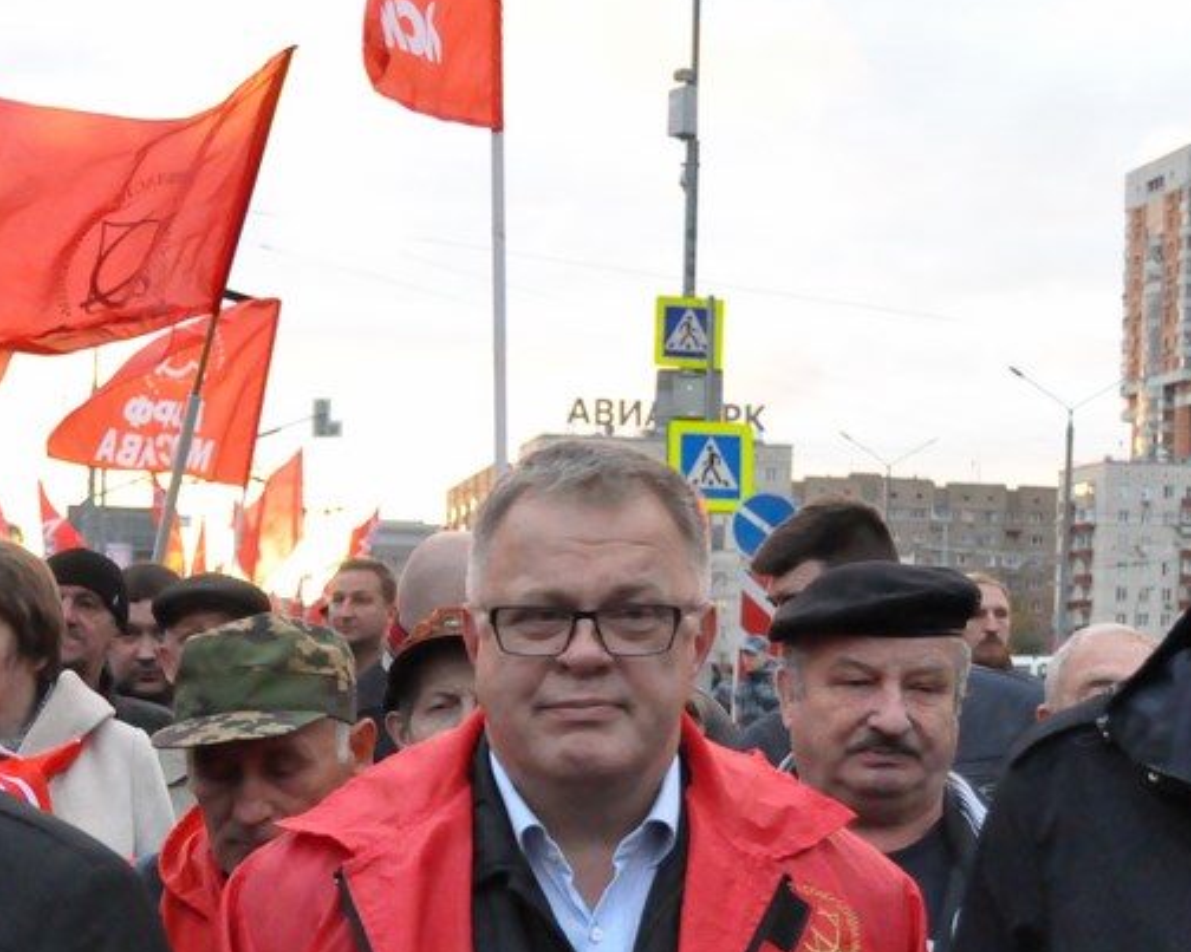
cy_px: 777
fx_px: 2502
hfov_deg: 26.8
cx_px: 588
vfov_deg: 21.3
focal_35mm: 71
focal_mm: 22
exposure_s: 1/250
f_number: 3.8
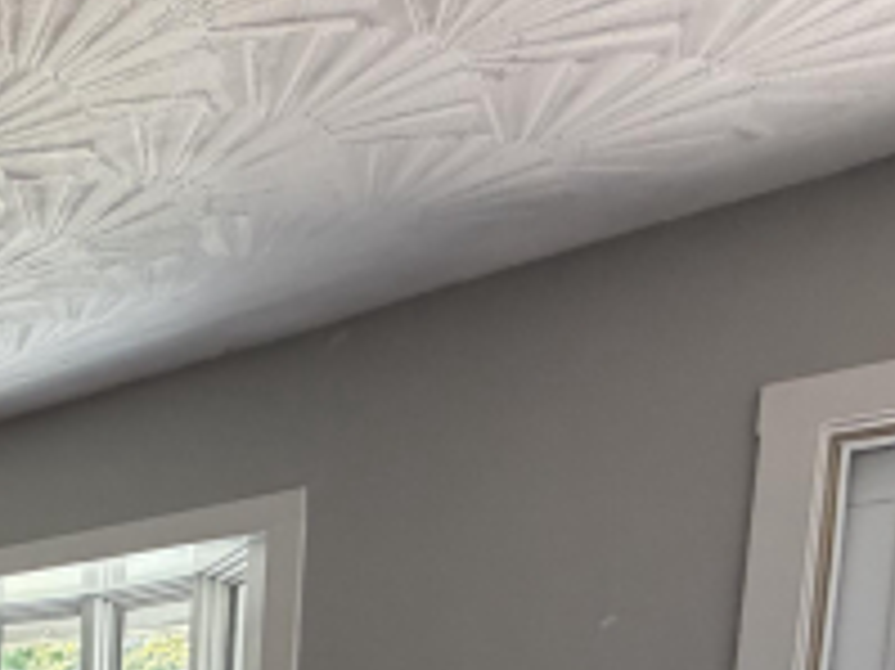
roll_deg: +0.1
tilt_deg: -6.5
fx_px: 1214
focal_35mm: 47
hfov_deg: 32.1
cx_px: -232
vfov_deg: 25.1
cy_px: 949
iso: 320
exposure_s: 1/94
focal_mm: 2.22
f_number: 2.2
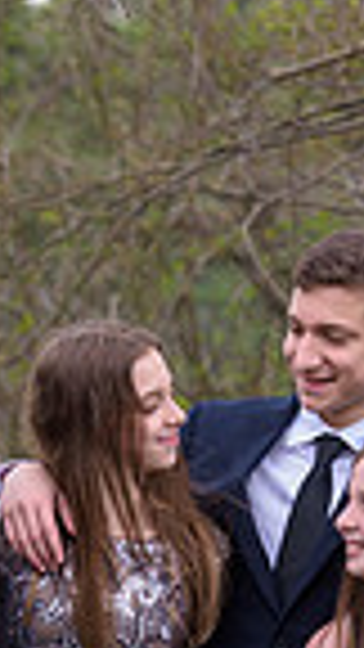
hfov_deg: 2.7
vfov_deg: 4.9
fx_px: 7619
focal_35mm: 444
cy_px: 650
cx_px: 18
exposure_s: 1/500
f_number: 5
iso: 400
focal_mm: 105
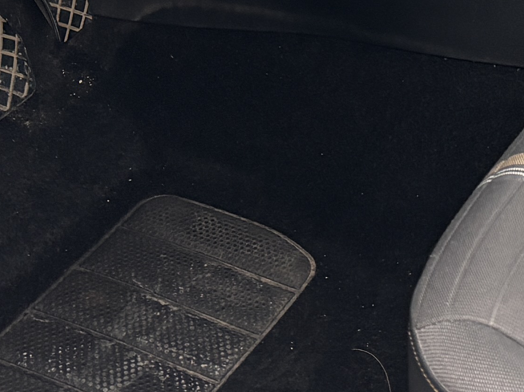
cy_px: -399
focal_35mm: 133
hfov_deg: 14.2
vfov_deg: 10.3
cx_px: 684
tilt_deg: -21.4
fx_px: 2013
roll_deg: +0.2
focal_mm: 5.96
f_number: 1.6
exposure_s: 1/65
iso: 125
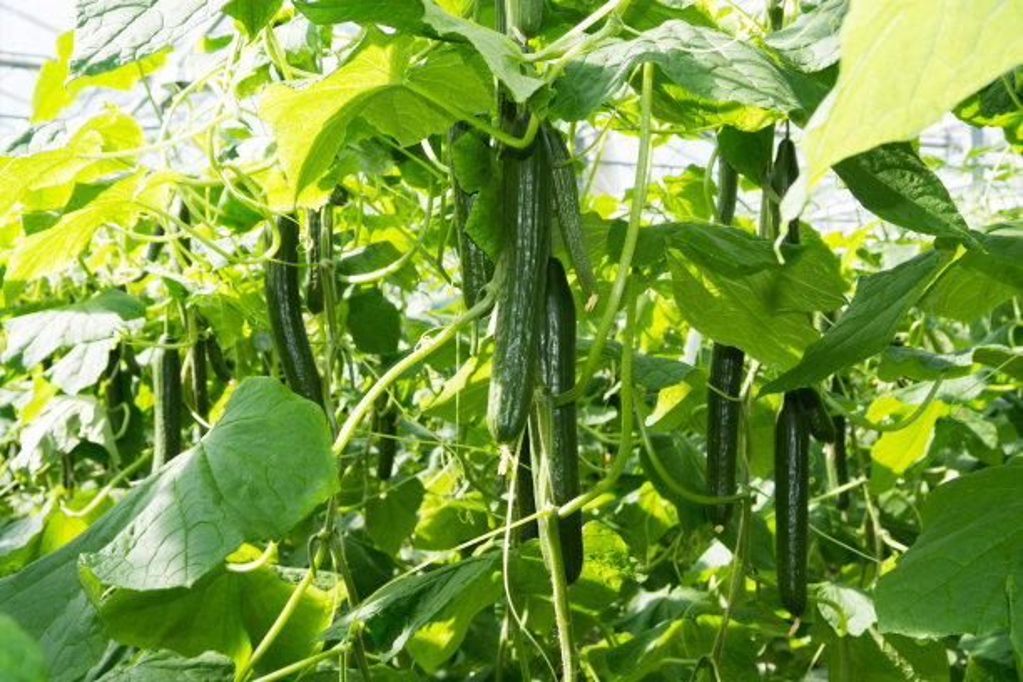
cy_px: 341
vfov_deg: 28.1
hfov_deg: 41.1
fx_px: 1364
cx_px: 512
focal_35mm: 48
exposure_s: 1/200
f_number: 6.3
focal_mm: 32
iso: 250
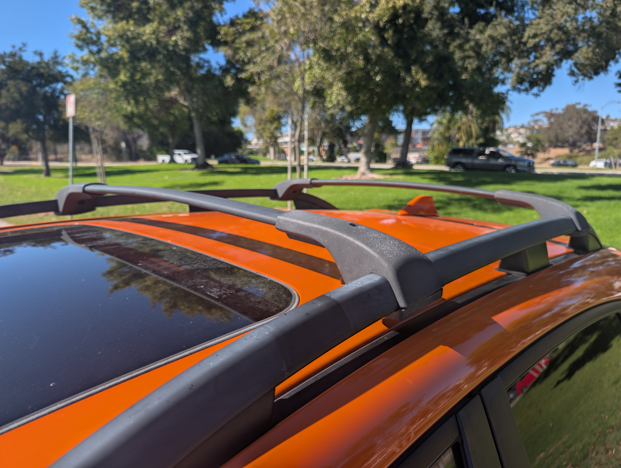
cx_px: 310
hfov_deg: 71.5
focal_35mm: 24
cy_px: 234
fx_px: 431
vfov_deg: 56.9
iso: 23
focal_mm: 6.9
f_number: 1.68
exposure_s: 1/1012
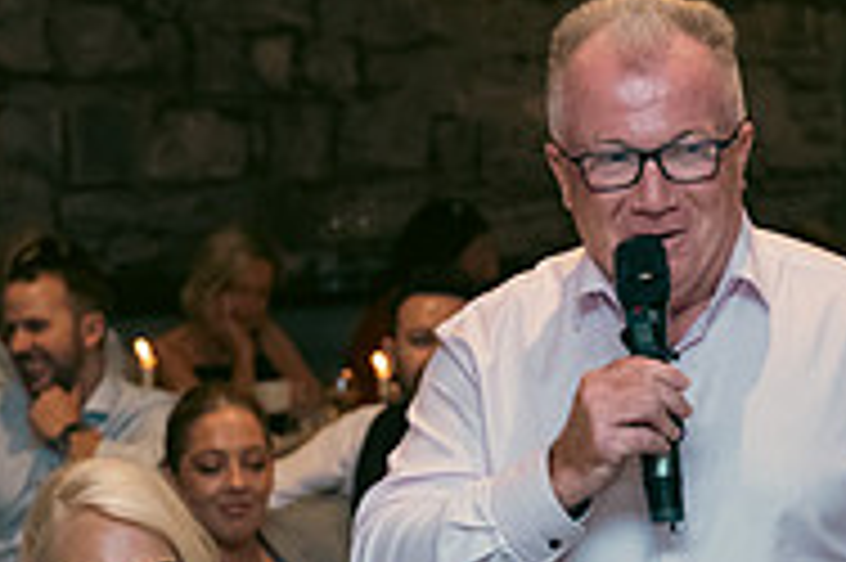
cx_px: 526
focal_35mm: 170
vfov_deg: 8.0
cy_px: 456
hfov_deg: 12.1
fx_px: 3991
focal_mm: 55
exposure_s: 1/160
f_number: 3.5
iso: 800
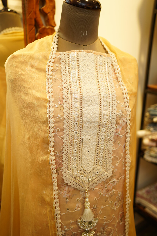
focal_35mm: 35
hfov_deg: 37.9
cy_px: 118
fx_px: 229
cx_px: 78
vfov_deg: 54.4
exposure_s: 1/125
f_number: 2.2
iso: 160
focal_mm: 35
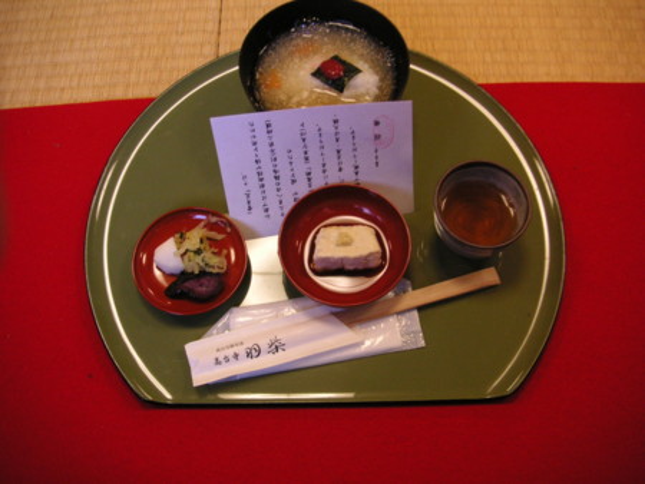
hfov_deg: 50.1
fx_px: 690
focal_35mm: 37
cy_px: 242
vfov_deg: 38.7
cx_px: 322
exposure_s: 1/45
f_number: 2.8
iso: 100
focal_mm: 6.1
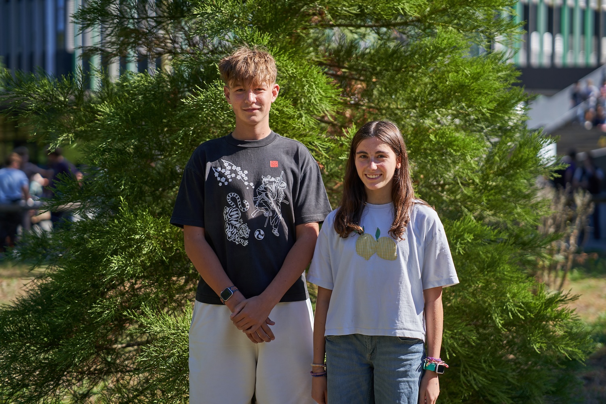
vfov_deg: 18.2
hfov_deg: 27.0
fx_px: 1262
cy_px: 202
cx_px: 303
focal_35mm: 75
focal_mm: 75
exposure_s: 1/2500
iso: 100
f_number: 1.8
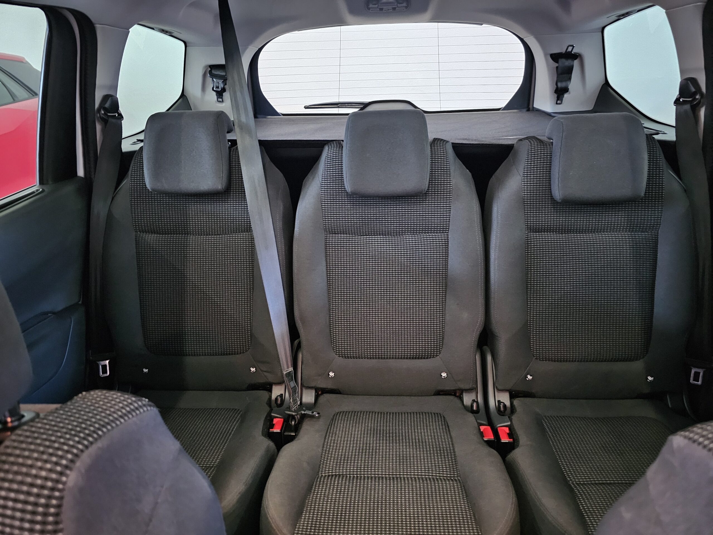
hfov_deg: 73.9
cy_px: 268
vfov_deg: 58.9
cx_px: 356
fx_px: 474
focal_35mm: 23
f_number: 1.7
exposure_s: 1/16.7
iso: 1600
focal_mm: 6.3
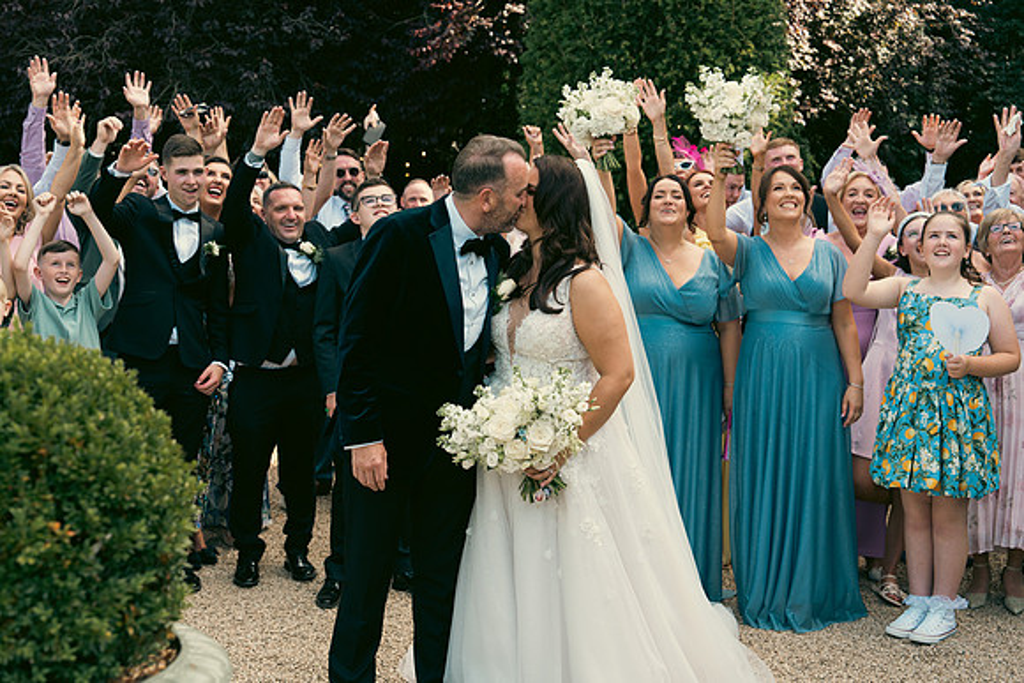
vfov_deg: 28.1
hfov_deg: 41.1
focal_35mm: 48
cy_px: 342
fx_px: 1366
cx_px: 512
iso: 250
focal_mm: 48
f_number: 5
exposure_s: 1/250
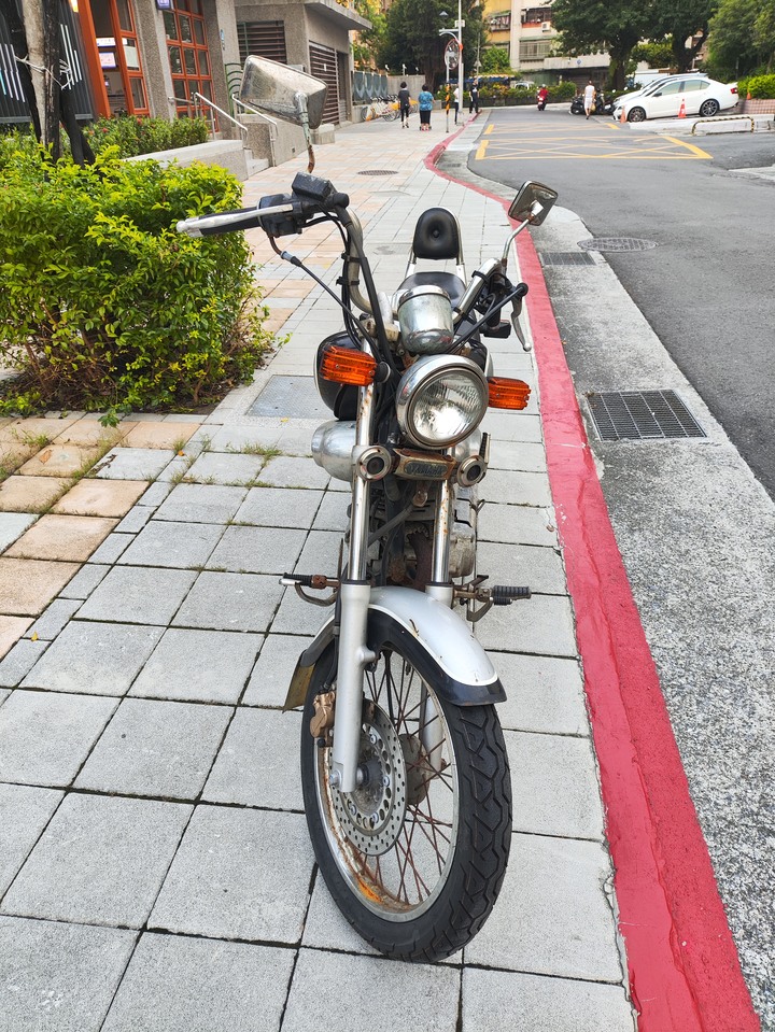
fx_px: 716
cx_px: 388
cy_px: 516
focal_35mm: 24
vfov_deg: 71.6
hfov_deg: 56.8
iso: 78
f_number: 1.8
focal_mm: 4.68
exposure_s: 1/60
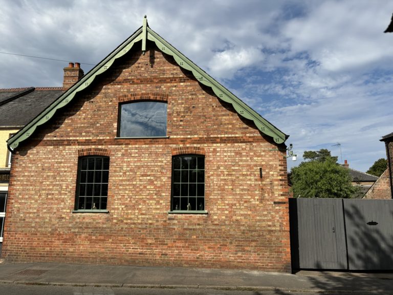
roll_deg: -0.3
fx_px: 295
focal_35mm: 26
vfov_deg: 53.1
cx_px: 196
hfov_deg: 67.3
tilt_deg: +9.8
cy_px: 148
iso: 50
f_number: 1.6
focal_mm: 5.96
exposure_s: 1/5076
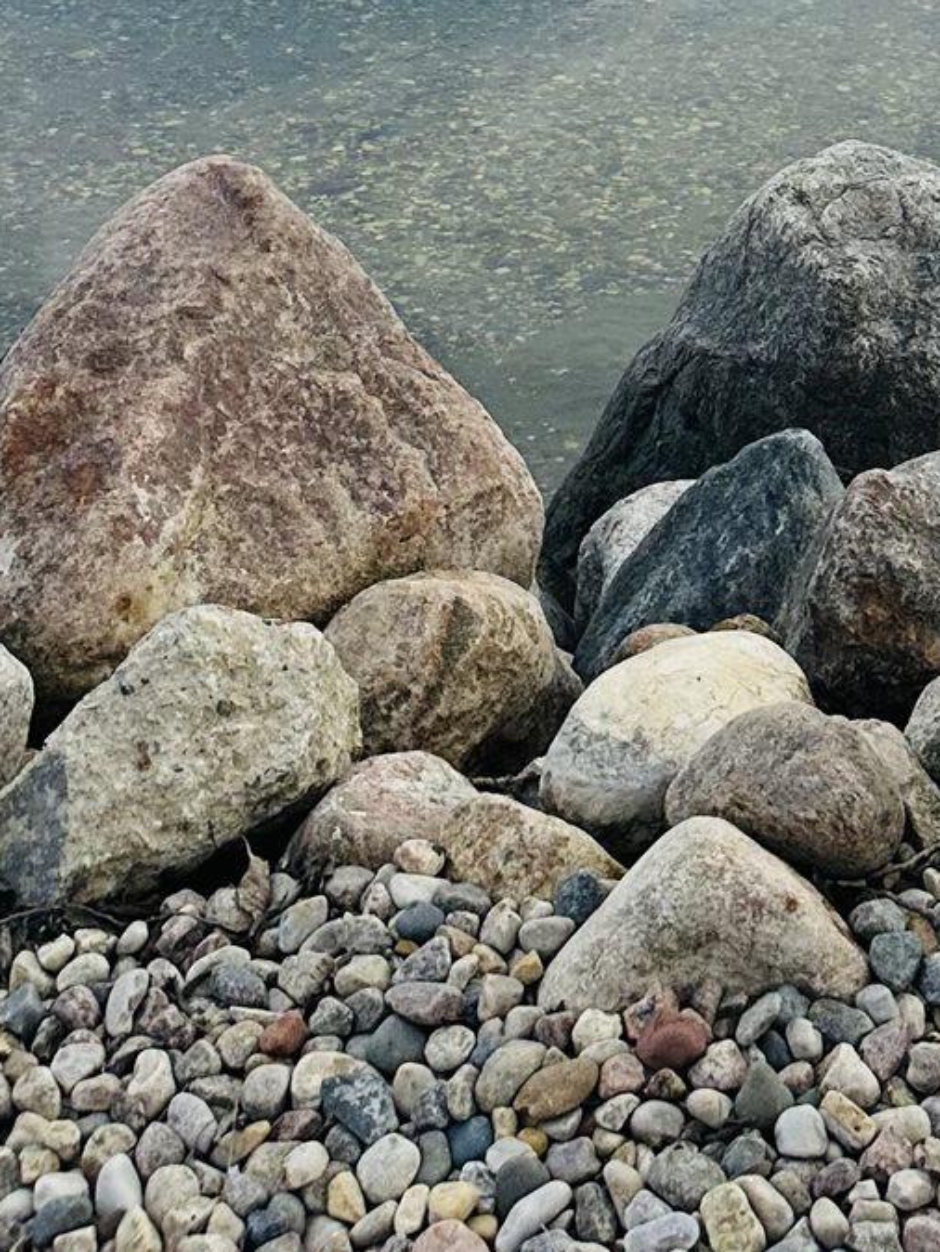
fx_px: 2967
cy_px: -448
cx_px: 918
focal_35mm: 82
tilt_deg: -12.2
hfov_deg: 17.6
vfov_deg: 21.2
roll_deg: +0.6
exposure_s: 1/4184
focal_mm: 6.86
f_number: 1.78
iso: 80
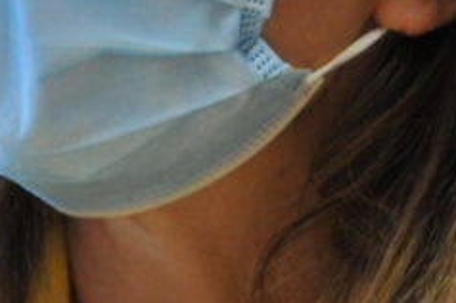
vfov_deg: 3.9
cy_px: -10
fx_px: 4492
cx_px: 100
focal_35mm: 355
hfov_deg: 5.8
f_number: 2.8
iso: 1000
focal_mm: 55
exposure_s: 1/100
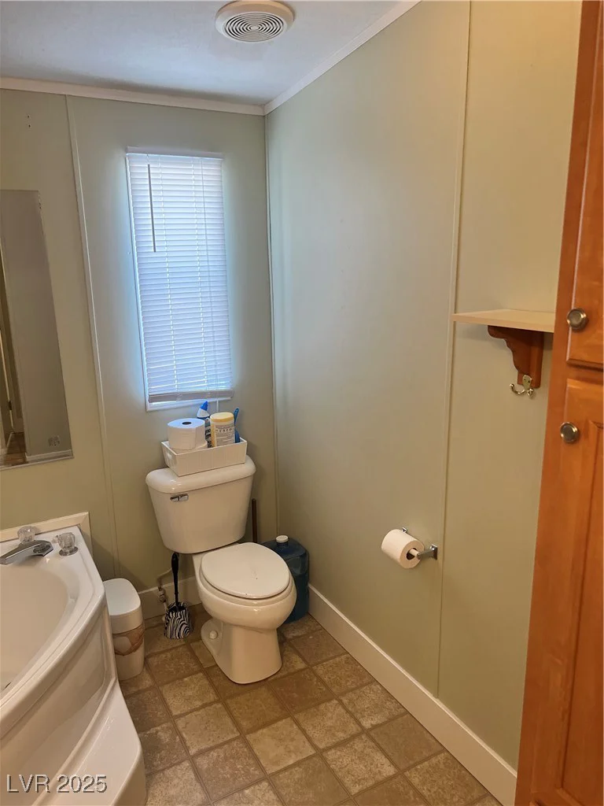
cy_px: 403
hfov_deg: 53.1
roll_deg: +1.0
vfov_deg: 67.3
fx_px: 605
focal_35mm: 26
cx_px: 302
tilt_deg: -13.6
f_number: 1.5
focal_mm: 5.7
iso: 125
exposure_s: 1/120
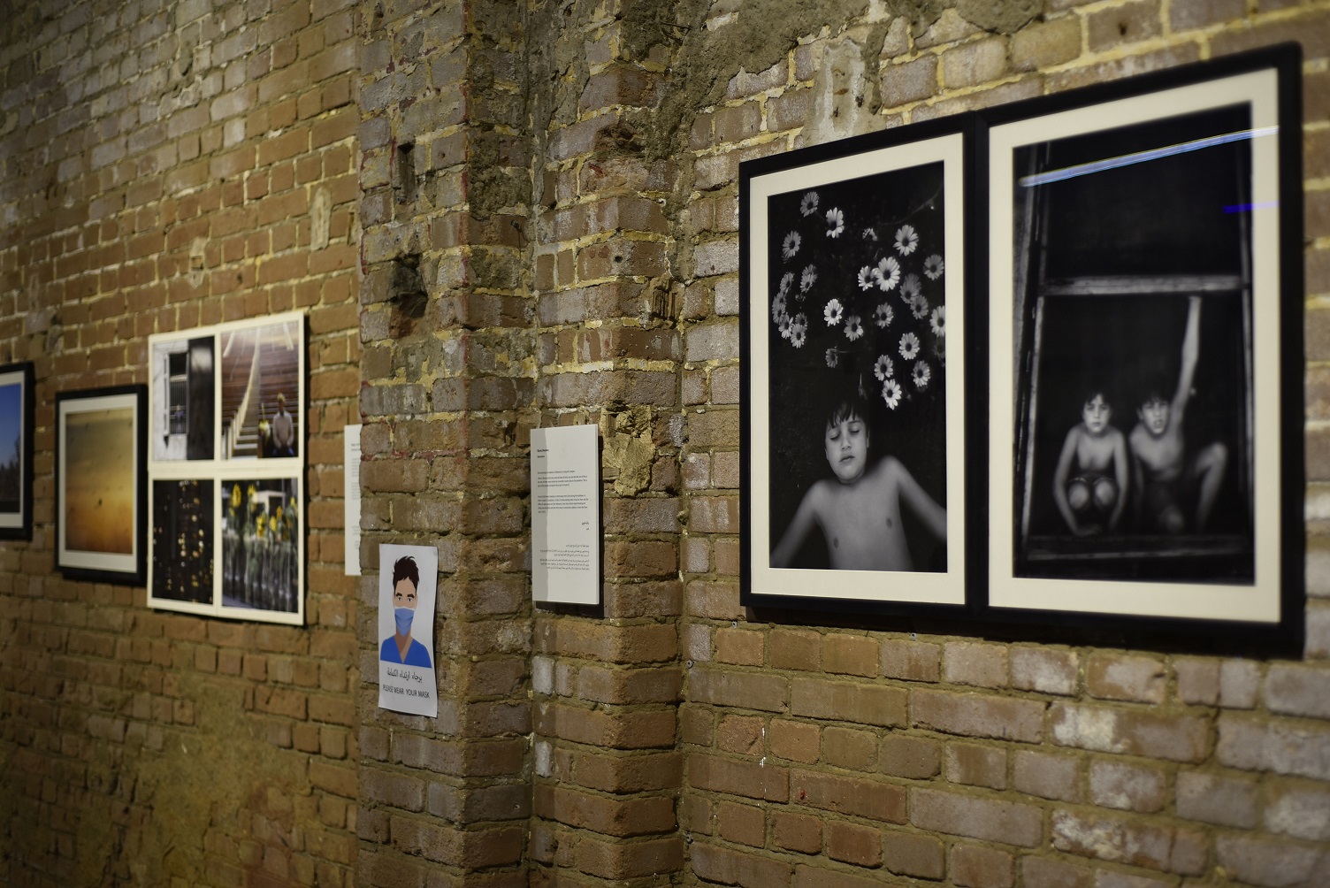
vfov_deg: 27.0
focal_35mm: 50
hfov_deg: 39.6
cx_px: 665
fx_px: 1848
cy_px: 444
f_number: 1.8
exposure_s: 1/100
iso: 200
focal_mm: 50
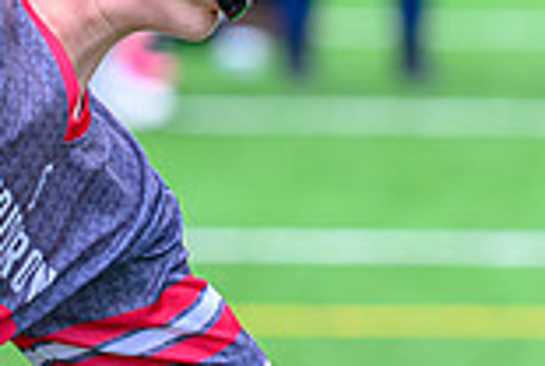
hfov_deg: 3.6
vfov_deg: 2.5
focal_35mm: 562
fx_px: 8524
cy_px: 302
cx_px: 955
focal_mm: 125
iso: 200
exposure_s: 1/800
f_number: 3.2
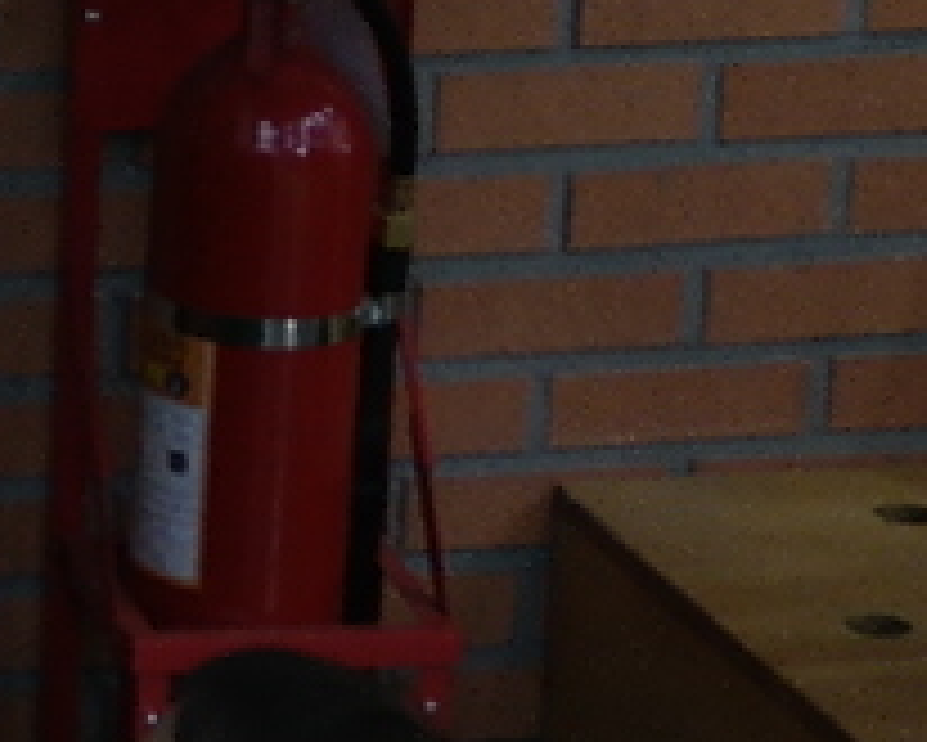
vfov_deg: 6.5
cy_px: -63
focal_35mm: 236
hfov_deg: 8.0
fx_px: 6478
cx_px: -567
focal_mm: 20
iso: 400
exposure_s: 1/40
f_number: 3.5
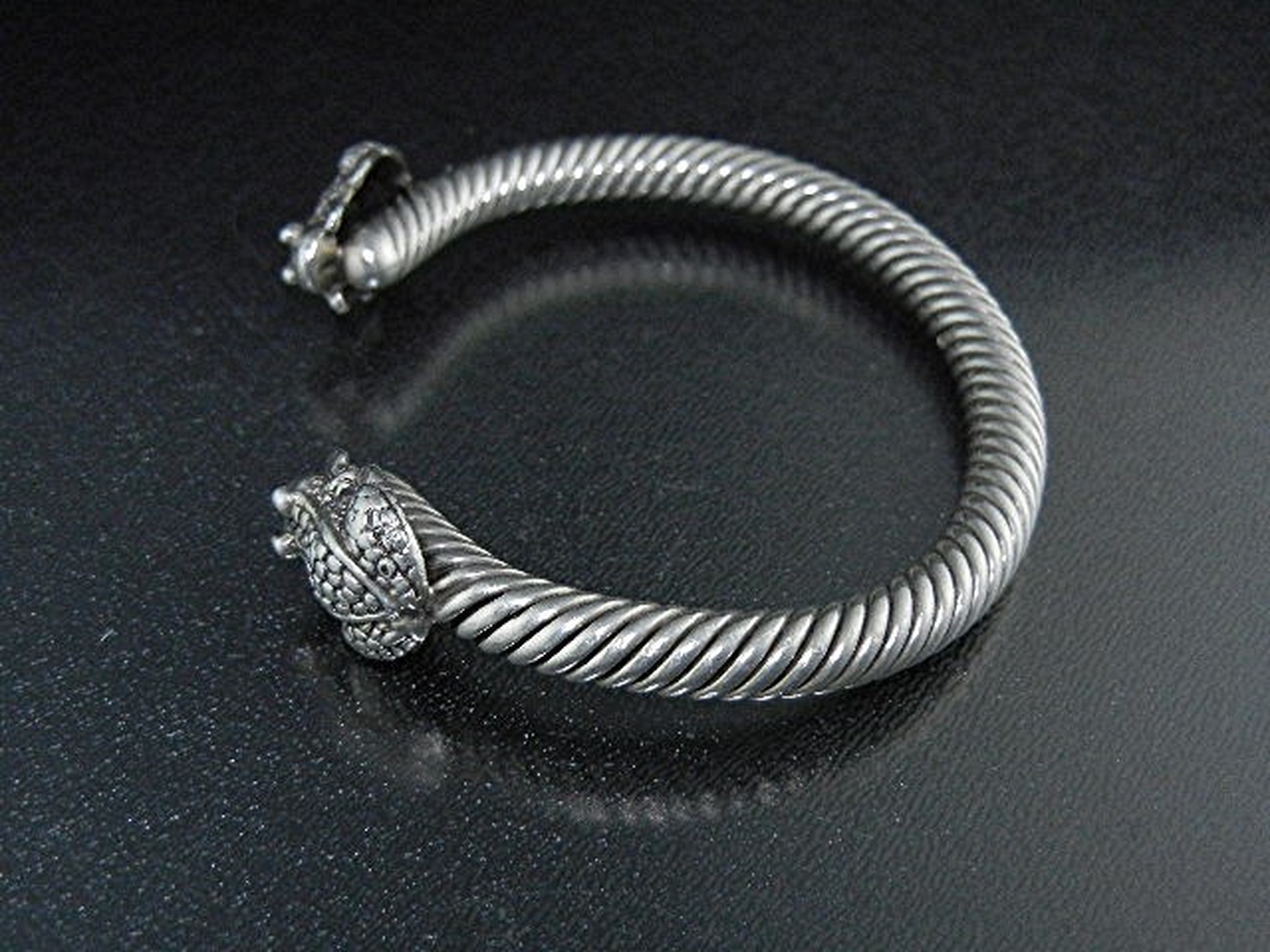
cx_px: 635
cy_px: 476
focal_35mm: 52
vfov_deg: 28.0
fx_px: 1908
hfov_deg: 36.8
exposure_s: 1/30
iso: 800
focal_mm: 9.3
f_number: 7.8
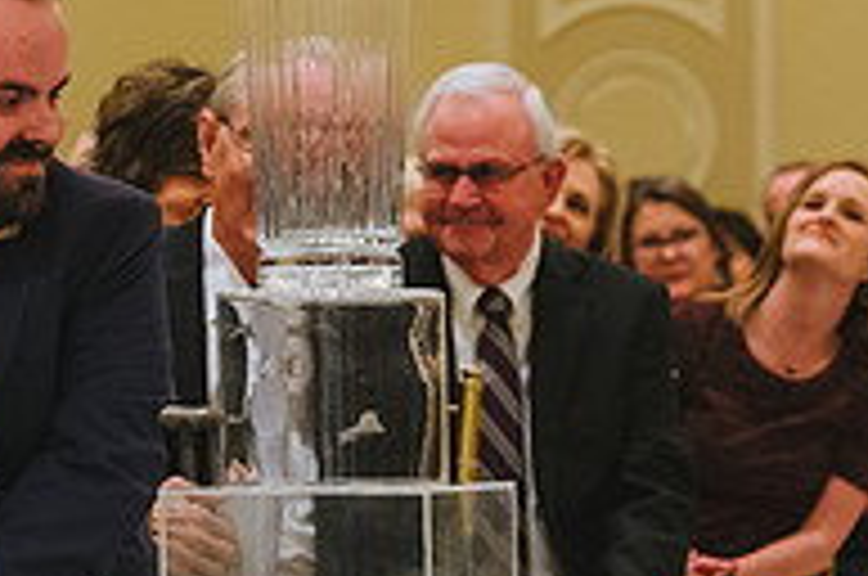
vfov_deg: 6.0
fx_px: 5392
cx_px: 1035
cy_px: 857
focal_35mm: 224
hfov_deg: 9.1
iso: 2000
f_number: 3.2
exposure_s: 1/200
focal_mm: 70
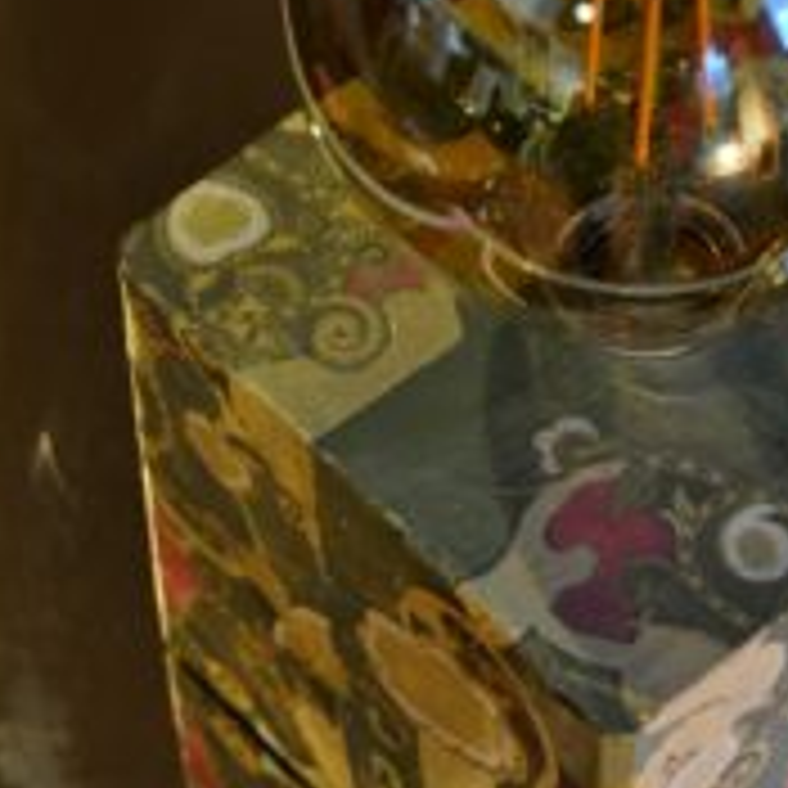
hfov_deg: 9.5
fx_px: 4713
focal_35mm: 183
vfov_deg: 9.6
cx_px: 660
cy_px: 437
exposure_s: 1/30
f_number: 4.8
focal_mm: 56
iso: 1600
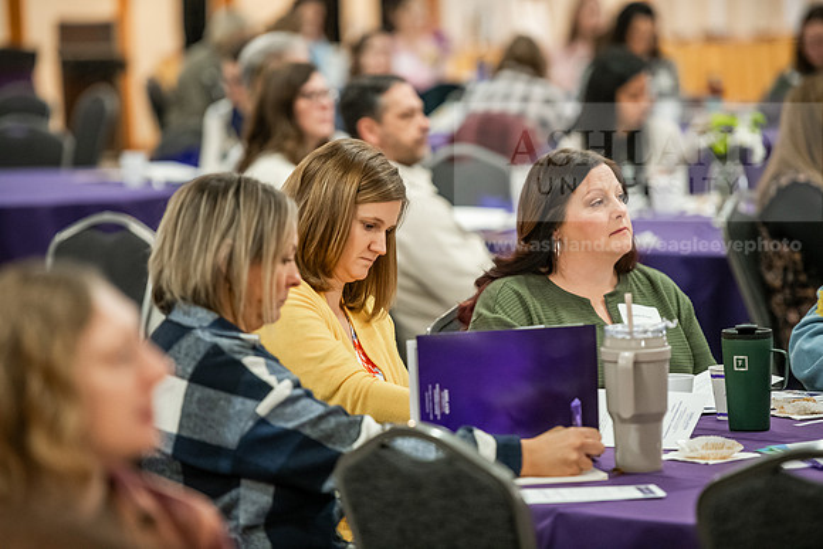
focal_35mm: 175
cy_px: 274
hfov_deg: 11.7
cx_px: 412
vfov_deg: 7.9
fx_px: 4001
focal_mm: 175
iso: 2500
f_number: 2.8
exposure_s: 1/200
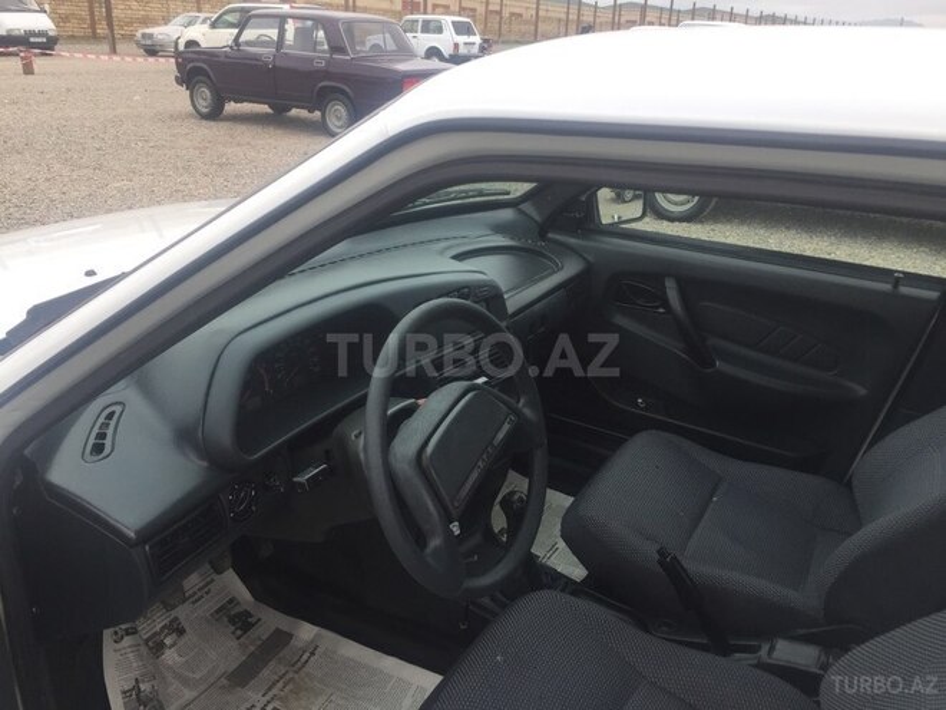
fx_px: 793
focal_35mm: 29
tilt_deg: -21.2
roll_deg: -2.6
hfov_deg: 61.7
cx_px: 473
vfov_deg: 48.2
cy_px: 355
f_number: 2.2
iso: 32
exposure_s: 1/638
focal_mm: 4.15
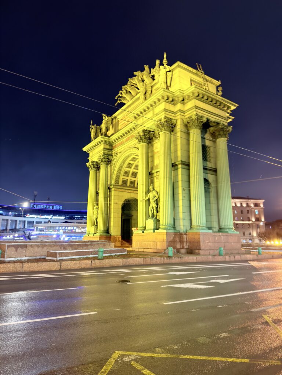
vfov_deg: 71.6
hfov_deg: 56.8
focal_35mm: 24
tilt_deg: +11.8
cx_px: 141
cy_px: 188
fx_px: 261
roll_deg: +0.1
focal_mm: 6.76
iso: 400
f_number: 1.78
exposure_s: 1/25
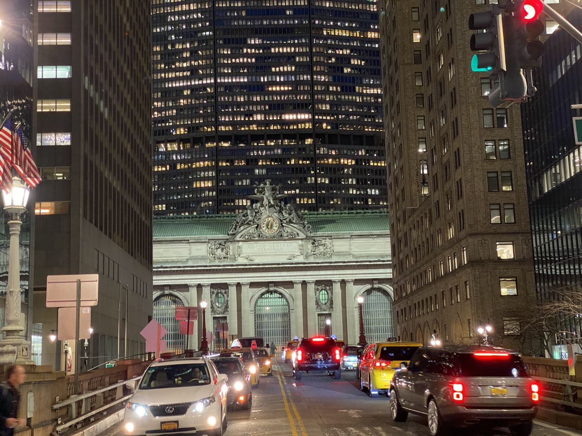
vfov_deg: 28.0
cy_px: 218
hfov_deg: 36.8
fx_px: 874
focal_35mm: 52
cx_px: 291
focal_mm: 6
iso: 640
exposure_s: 1/30
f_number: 2
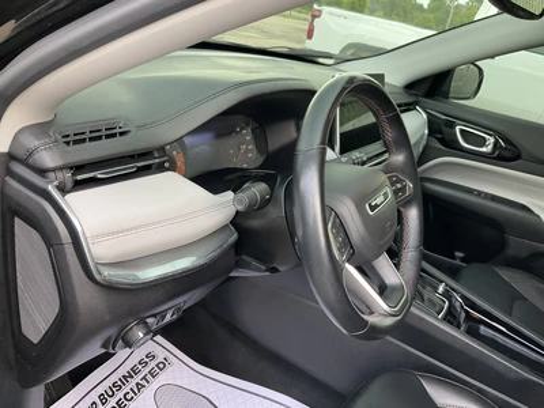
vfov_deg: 48.2
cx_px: 272
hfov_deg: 61.7
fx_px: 456
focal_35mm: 29
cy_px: 204
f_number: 1.8
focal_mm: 3
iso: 80
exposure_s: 1/60
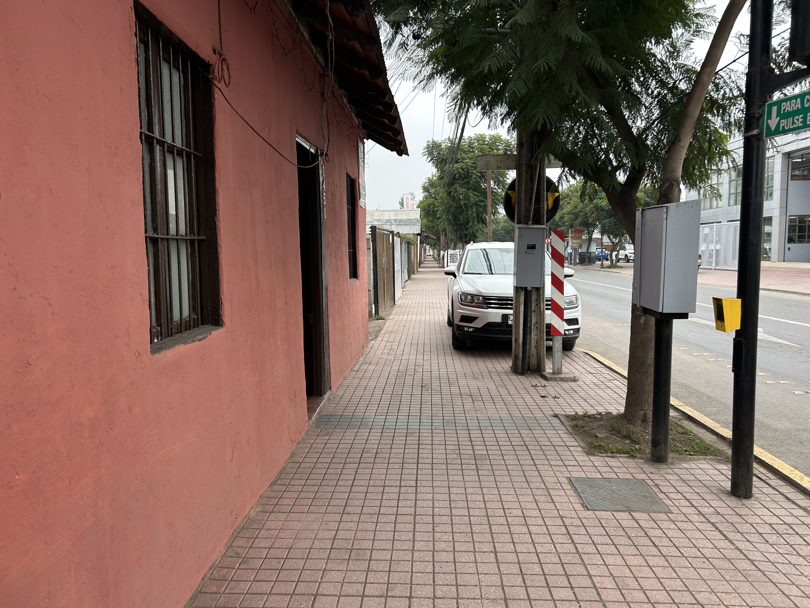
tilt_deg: -3.6
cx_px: 405
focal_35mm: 26
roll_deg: +0.8
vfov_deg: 53.1
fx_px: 608
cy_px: 304
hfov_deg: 67.3
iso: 50
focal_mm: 5.7
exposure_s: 1/171
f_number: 1.5
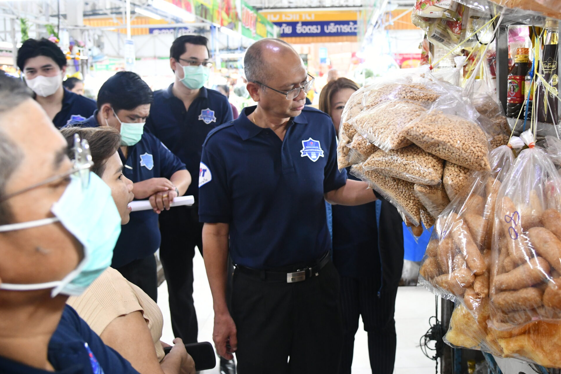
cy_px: 140
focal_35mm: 32
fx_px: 499
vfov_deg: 40.8
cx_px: 330
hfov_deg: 58.4
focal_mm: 24
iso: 3200
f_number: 5
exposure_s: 1/60
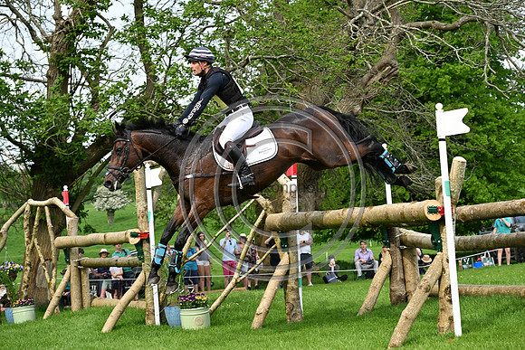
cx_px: 262
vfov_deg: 19.5
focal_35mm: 70
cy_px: 175
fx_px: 1021
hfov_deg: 28.8
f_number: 5
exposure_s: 1/1250
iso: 500
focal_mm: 70
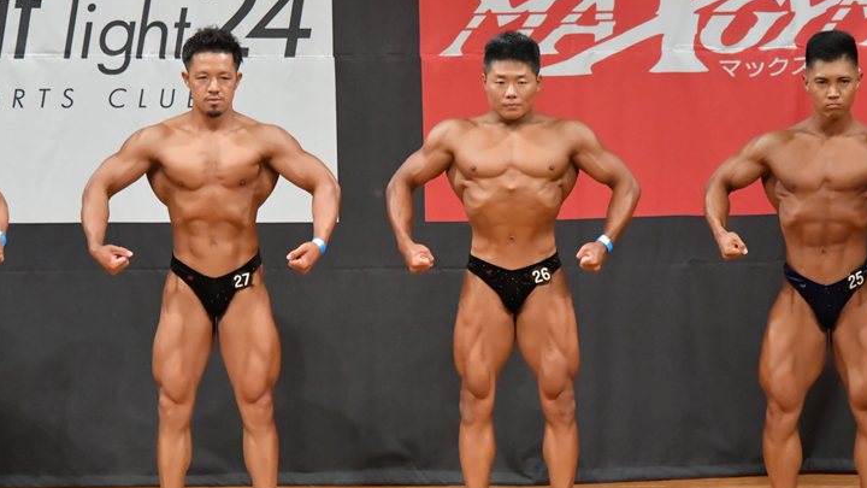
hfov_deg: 6.7
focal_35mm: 321
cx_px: 444
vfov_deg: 3.8
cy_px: 267
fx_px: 7380
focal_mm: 190
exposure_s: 1/400
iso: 10000
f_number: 5.6
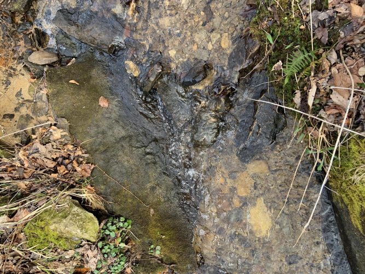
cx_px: 182
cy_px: 137
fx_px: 274
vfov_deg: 53.0
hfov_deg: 67.3
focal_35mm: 26
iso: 40
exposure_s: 1/121
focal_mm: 4.25
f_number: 1.8
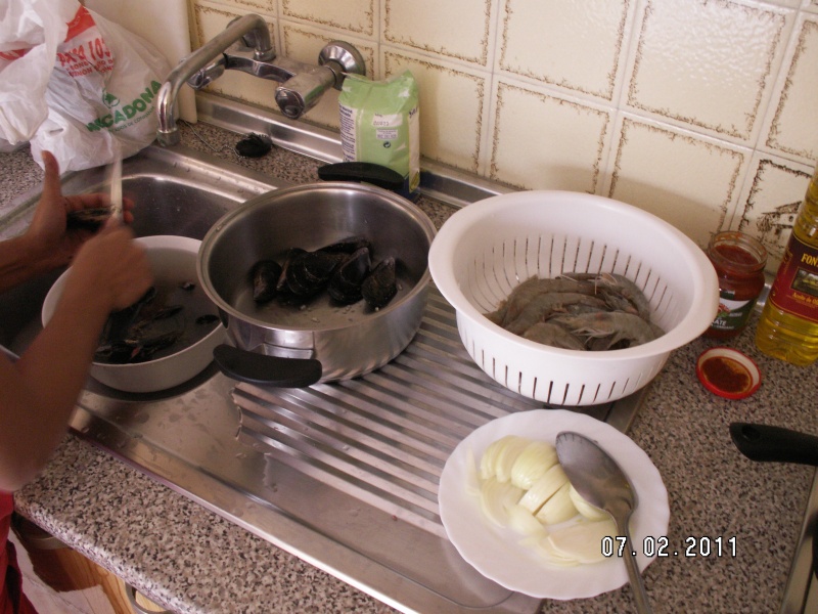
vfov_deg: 40.7
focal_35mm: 35
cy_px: 307
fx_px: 827
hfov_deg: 52.6
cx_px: 409
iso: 160
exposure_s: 1/10
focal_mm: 5.86
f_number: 2.8
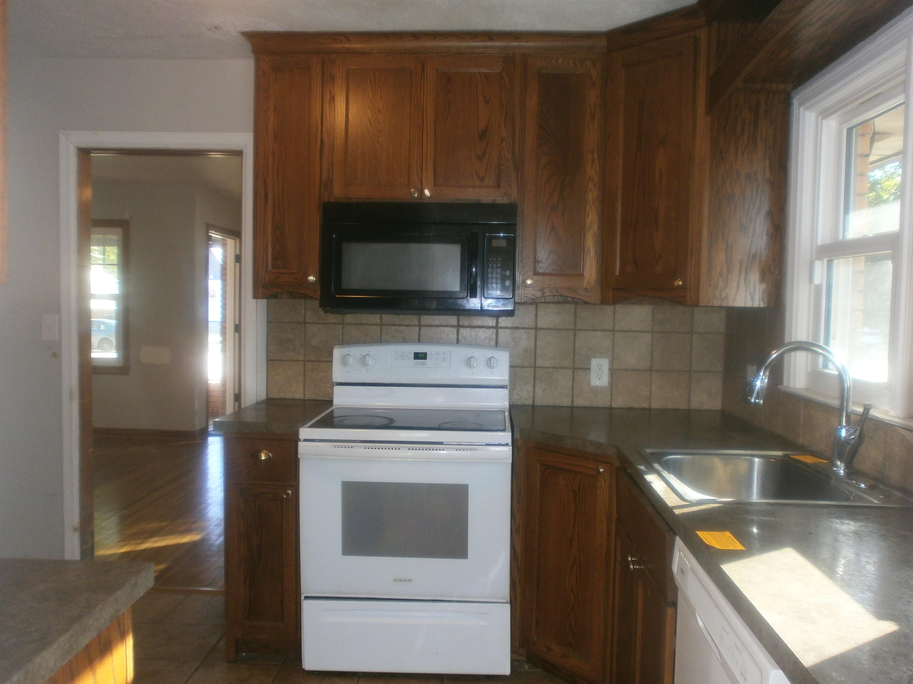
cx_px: 456
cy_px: 342
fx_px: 712
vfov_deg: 51.4
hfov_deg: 65.3
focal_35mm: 27
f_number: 2.9
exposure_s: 1/30
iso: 125
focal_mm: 4.8
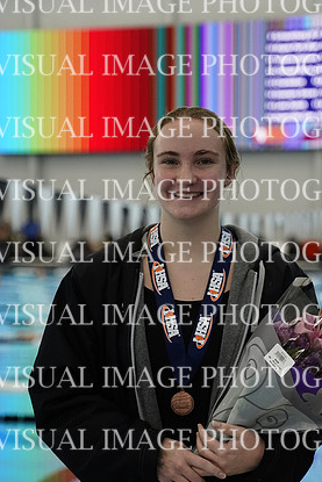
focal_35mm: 88
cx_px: 194
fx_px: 1180
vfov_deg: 23.1
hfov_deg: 15.5
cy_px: 283
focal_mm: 63
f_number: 3.2
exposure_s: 1/1250
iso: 4000
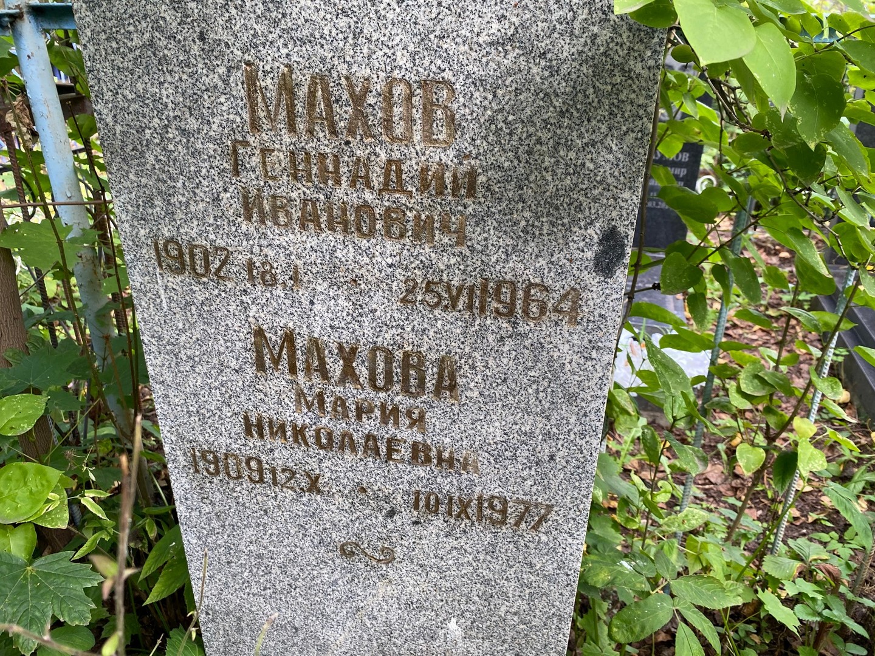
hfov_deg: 67.3
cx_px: 438
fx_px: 657
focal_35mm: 26
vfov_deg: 53.1
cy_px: 328
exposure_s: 1/122
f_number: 1.8
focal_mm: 4.25
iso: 64
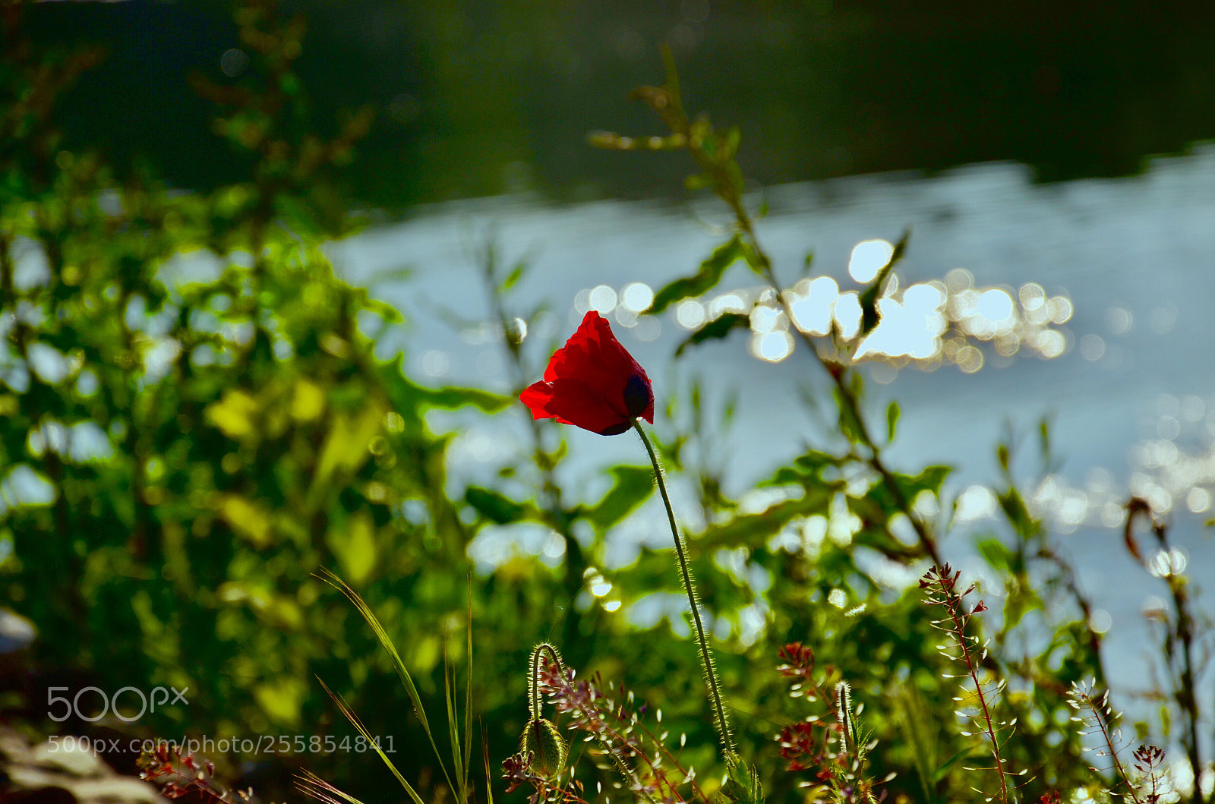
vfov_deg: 8.7
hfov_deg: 13.1
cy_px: 402
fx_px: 5303
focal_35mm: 158
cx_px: 608
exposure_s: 1/1600
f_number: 8
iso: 100
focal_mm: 105
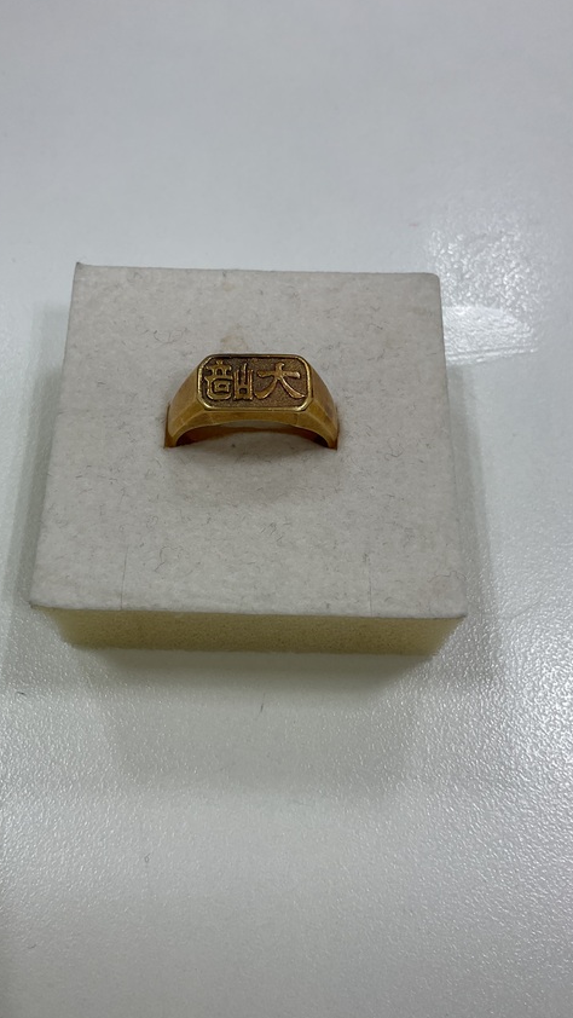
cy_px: 507
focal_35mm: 32
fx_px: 864
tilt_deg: -64.5
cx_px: 243
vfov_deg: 61.0
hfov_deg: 36.6
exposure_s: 1/100
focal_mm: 3
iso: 16
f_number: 1.8
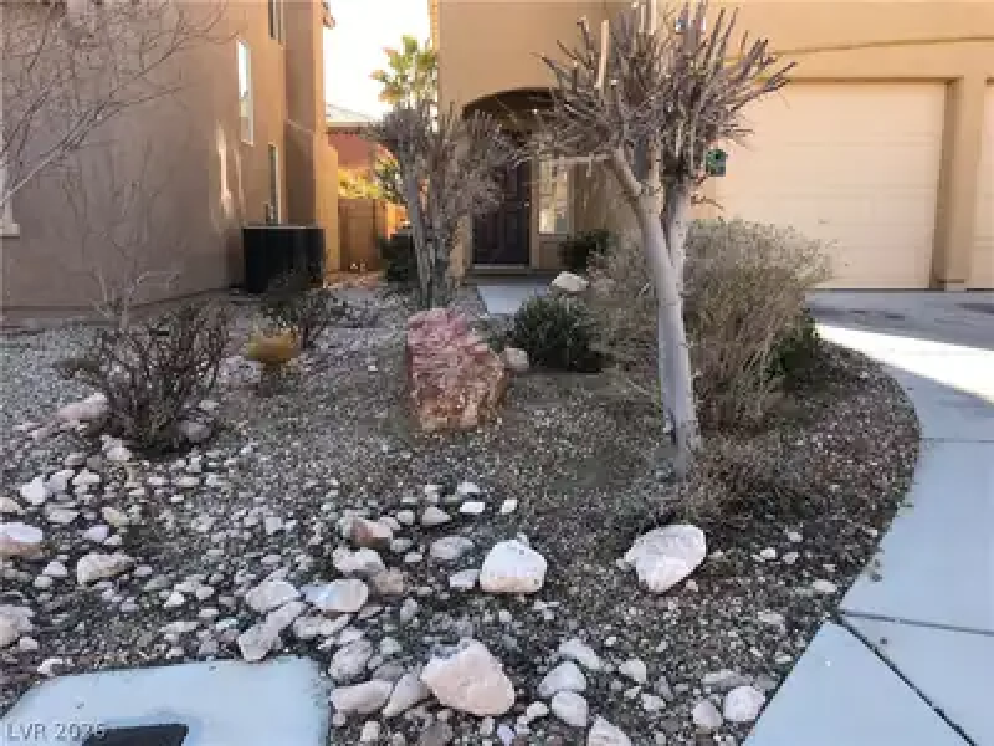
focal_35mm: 28
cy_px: 373
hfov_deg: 63.4
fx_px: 804
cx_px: 497
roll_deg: +0.2
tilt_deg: -9.3
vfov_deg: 49.7
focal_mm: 3.99
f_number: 1.8
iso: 20
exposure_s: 1/411
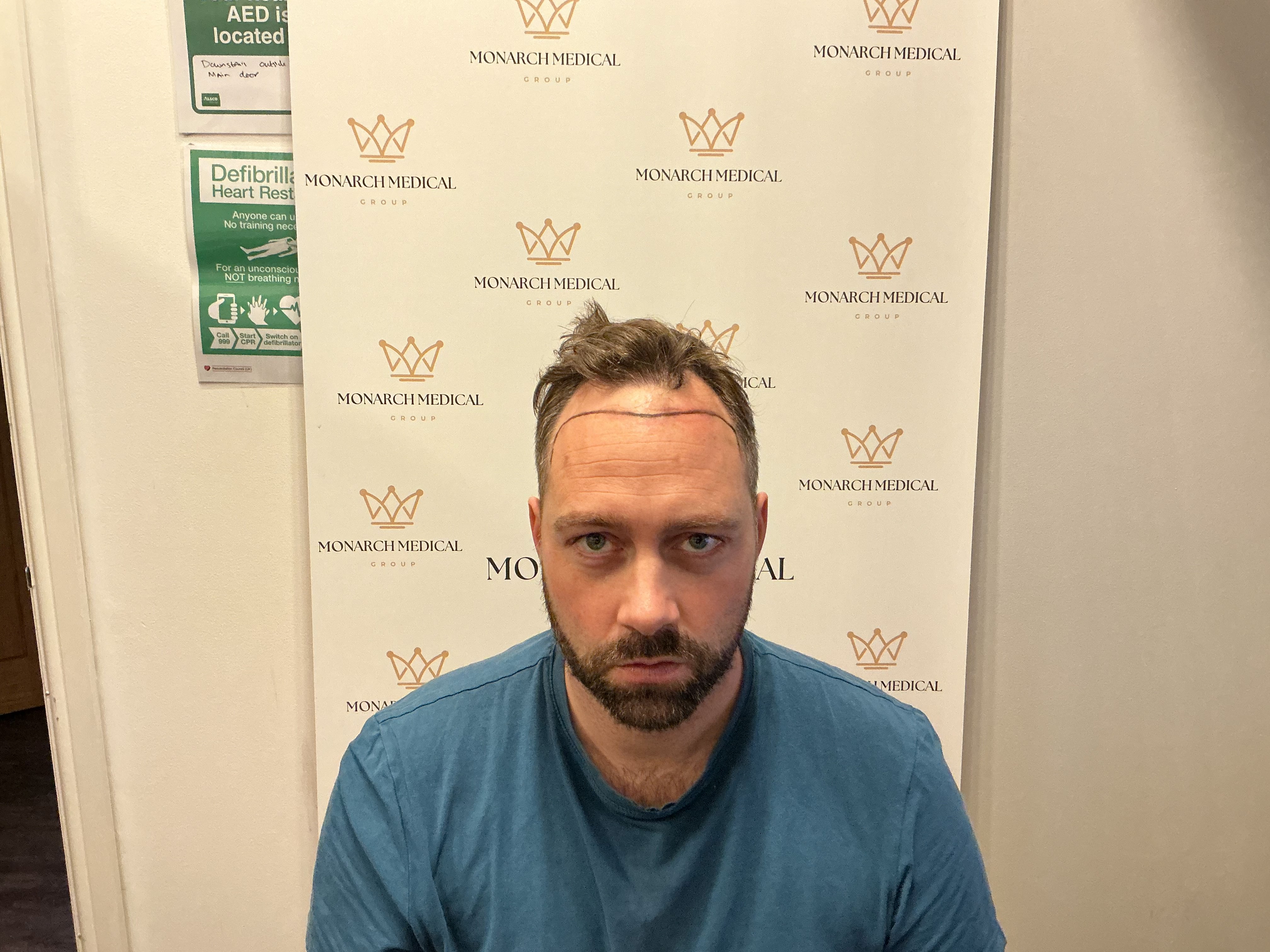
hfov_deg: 61.7
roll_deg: -0.5
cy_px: 476
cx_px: 635
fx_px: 1064
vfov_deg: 48.2
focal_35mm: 29
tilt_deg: -11.5
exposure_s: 1/60
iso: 200
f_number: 1.8
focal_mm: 3
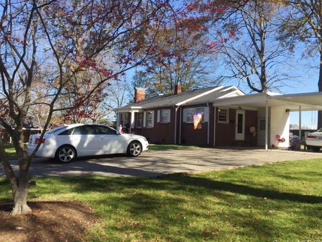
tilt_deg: +2.7
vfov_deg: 46.8
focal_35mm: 30
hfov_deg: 60.0
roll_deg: -1.4
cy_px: 123
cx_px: 166
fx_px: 279
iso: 32
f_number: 2.2
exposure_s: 1/879
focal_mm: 4.15
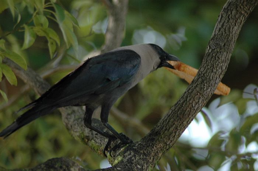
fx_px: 3221
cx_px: 129
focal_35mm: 450
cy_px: 86
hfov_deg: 4.6
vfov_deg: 3.0
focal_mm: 300
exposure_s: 1/160
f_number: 5.6
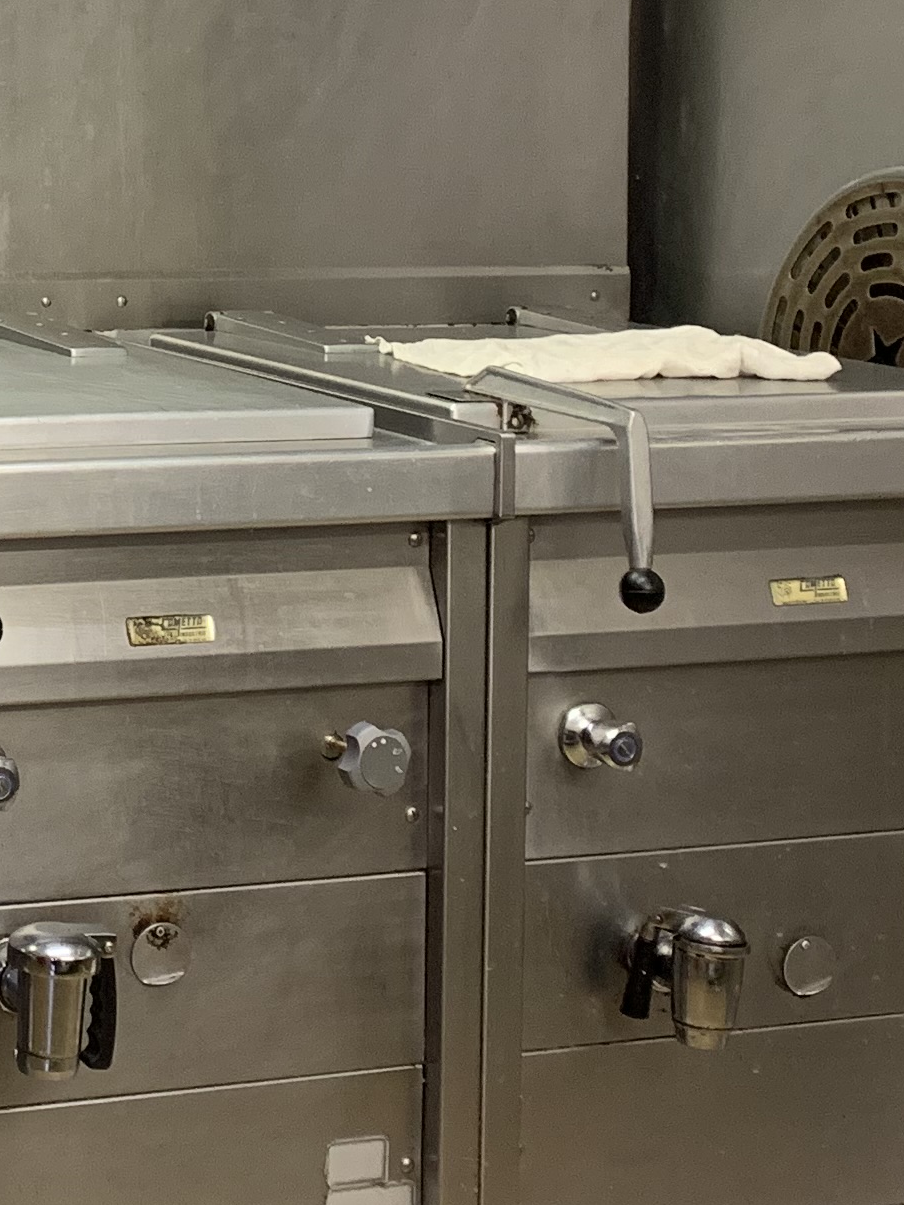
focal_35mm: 87
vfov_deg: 21.8
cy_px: 57
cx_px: -331
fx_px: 3029
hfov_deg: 15.9
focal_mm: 4.25
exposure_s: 1/50
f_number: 1.8
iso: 160
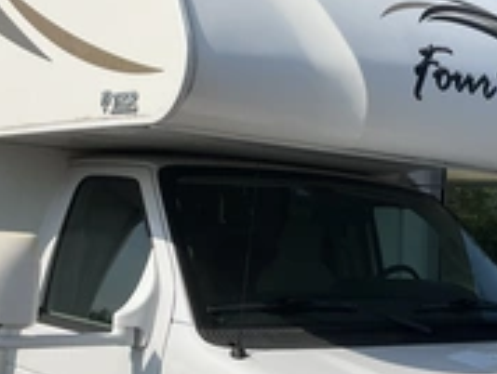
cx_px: 329
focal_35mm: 65
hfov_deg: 29.6
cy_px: 120
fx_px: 934
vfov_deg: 22.5
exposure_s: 1/3788
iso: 25
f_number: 1.8
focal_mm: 3
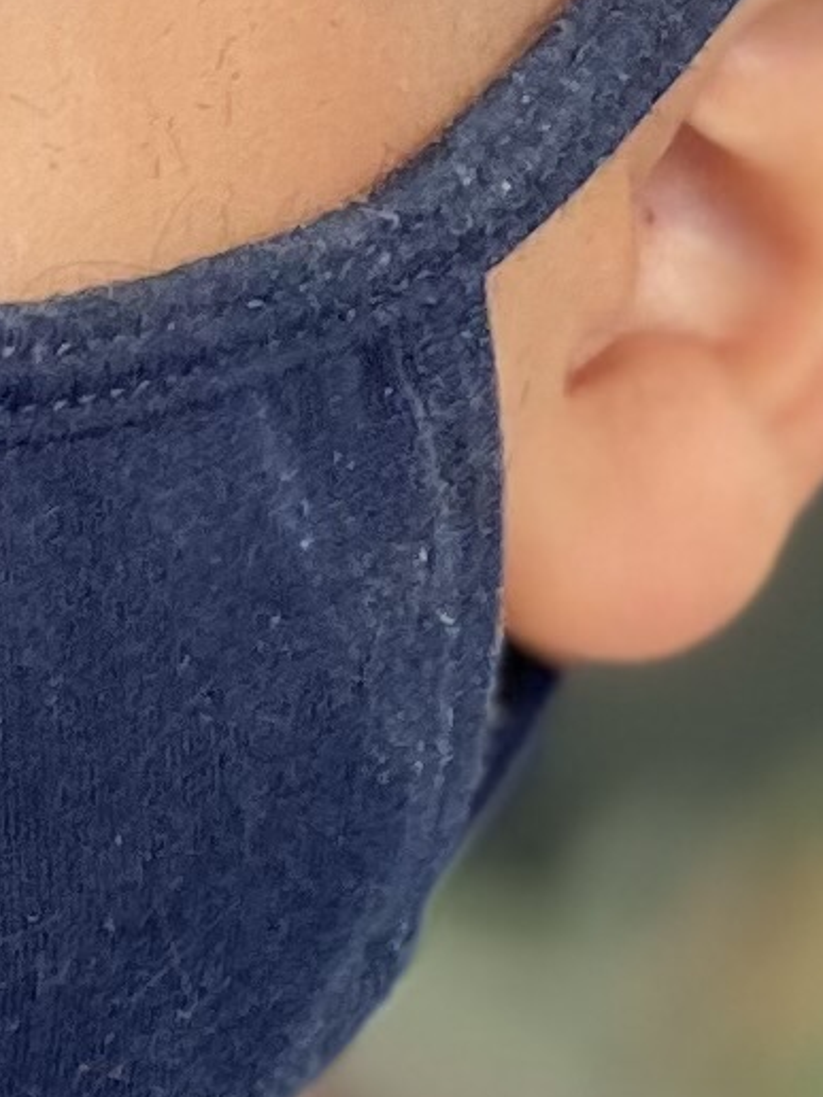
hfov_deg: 7.0
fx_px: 6435
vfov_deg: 9.7
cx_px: -891
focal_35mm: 203
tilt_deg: -8.7
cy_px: 1044
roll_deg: -17.1
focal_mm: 4.25
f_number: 1.8
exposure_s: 1/120
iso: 100
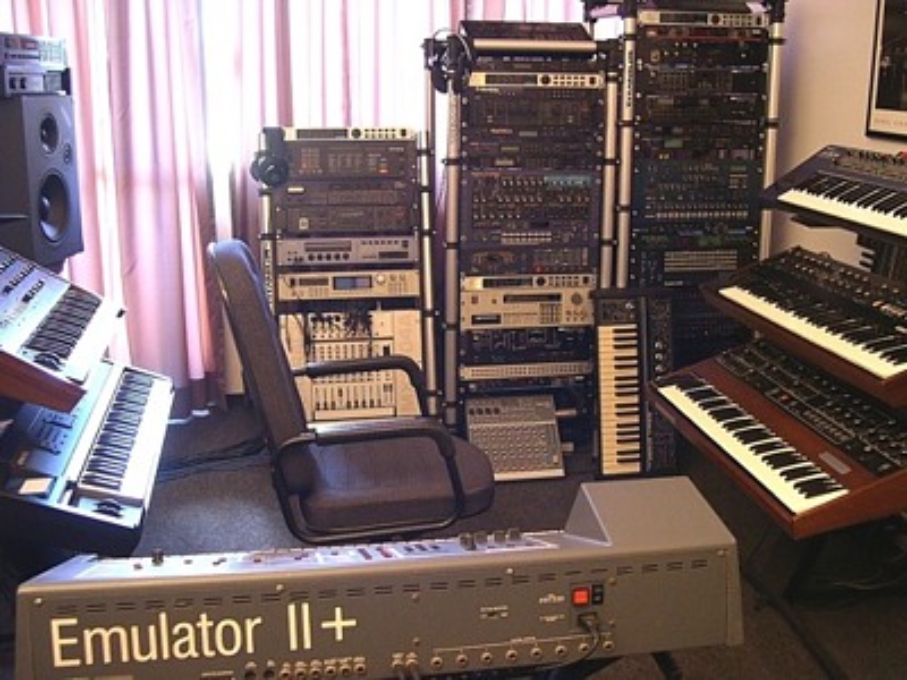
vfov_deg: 37.7
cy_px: 340
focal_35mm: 38
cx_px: 454
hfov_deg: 49.0
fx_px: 996
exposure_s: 1/3.4
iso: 400
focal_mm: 8
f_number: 2.8
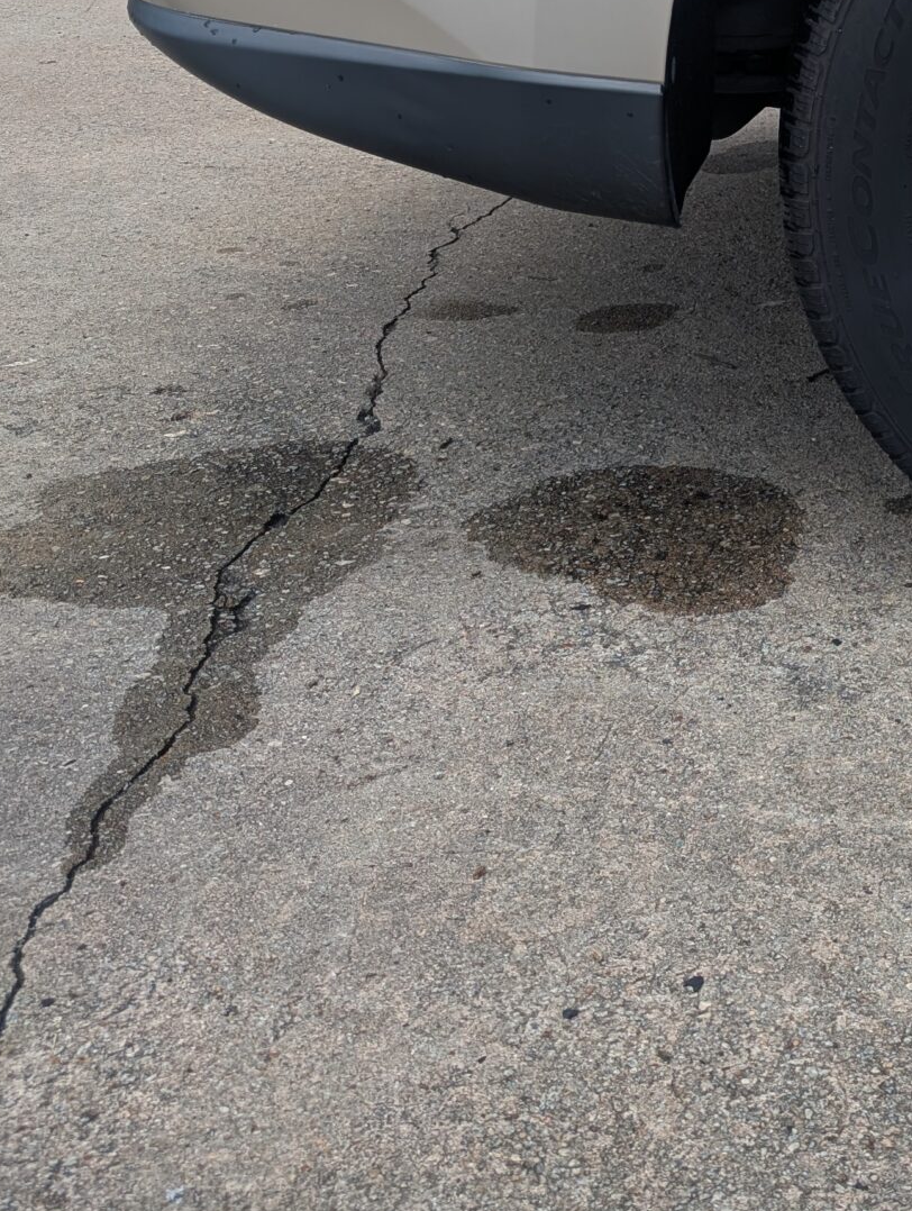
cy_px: -16
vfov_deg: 31.1
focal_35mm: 57
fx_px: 1997
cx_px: 1065
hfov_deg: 23.7
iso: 20
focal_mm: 6.9
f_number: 1.68
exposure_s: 1/760
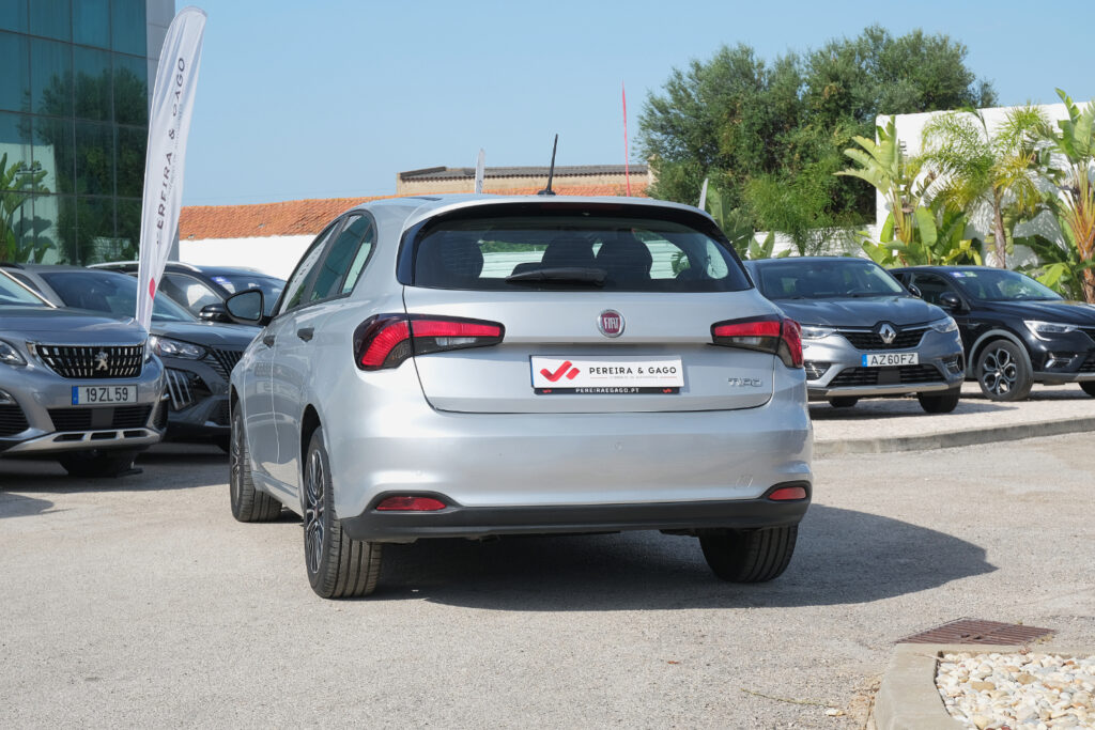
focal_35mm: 59
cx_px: 548
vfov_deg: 23.0
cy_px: 365
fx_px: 1795
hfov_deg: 33.9
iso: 160
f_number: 9
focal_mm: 39.6
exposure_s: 1/250
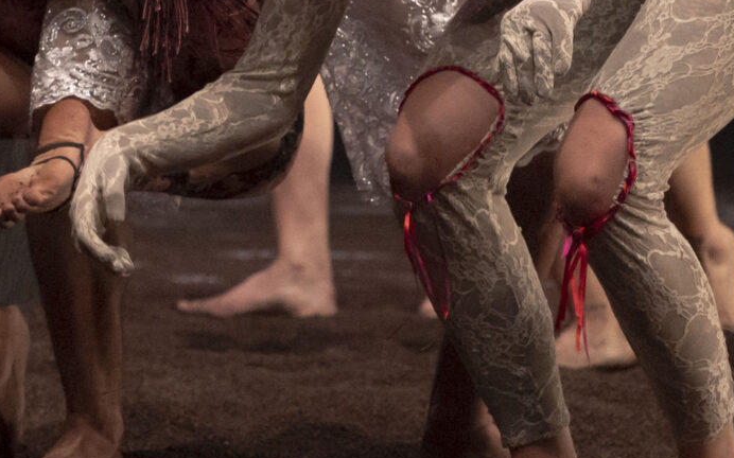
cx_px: 182
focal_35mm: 490
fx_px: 9799
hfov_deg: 4.3
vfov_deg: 2.7
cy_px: -295
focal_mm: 130
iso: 10000
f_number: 4.5
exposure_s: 1/250
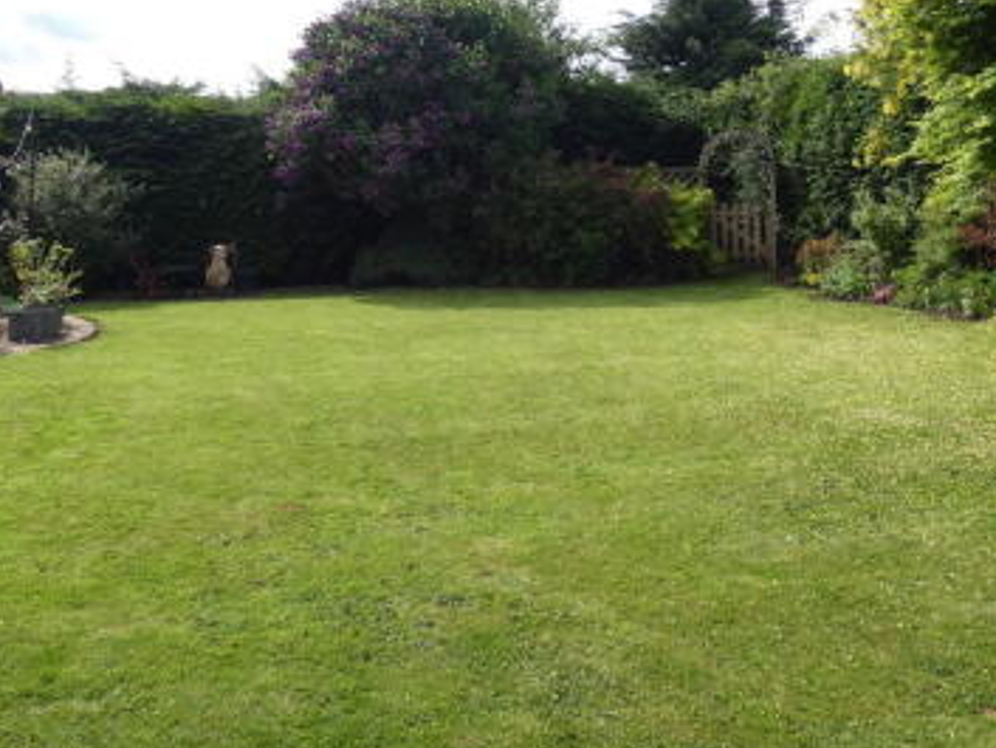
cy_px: 202
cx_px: 501
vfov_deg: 41.9
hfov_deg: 55.3
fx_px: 950
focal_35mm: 33
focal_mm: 3.6
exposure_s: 1/800
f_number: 2.8
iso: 80
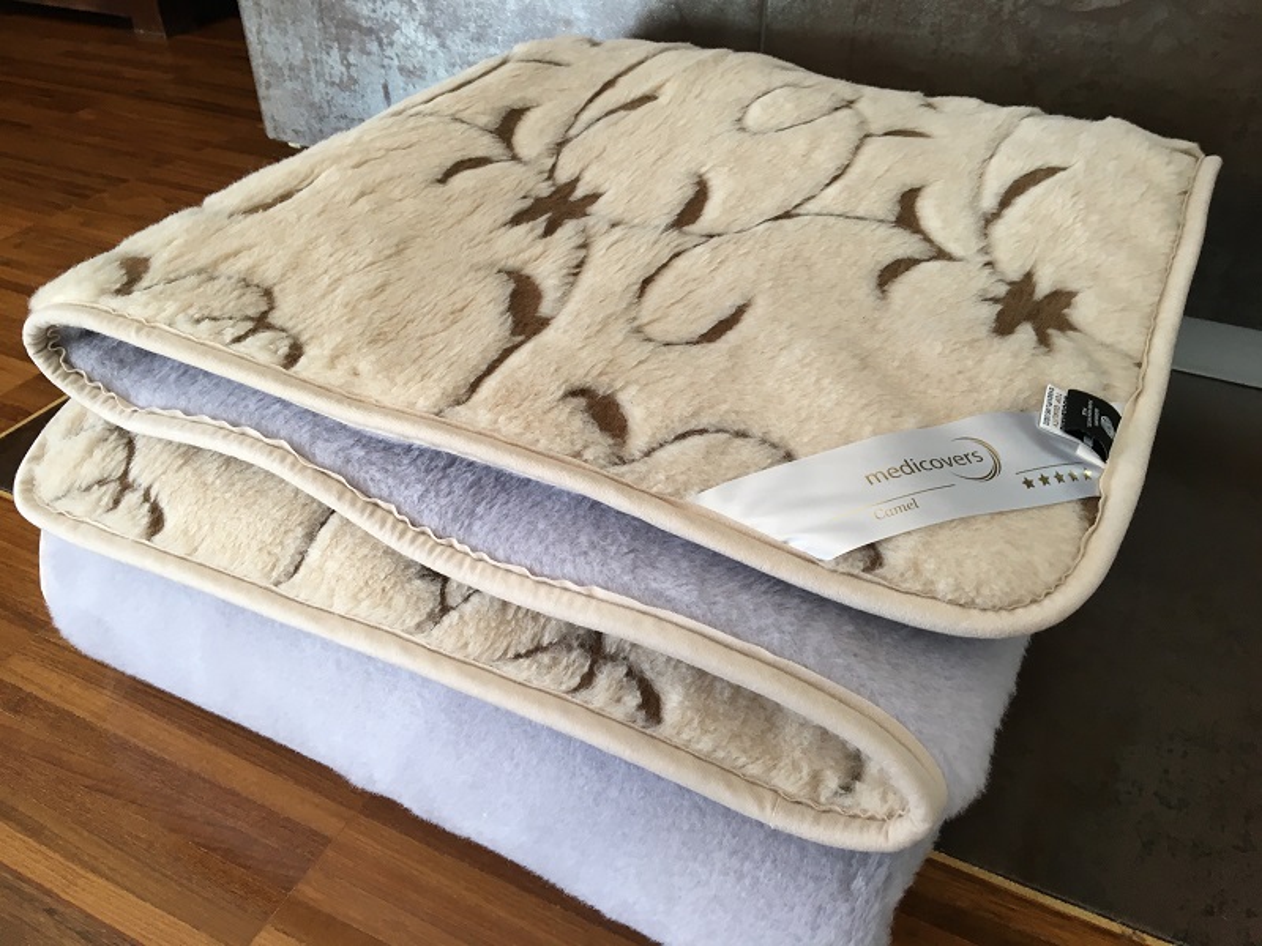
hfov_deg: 61.7
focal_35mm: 29
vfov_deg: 48.2
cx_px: 631
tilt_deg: -40.4
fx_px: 1057
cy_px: 473
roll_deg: +1.2
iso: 64
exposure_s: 1/33
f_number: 2.2
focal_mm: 4.15
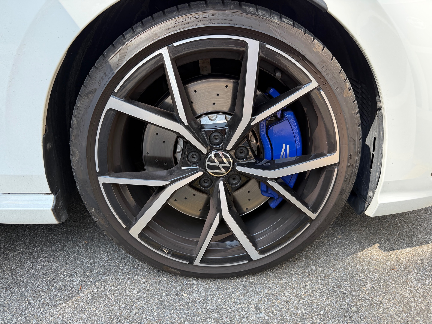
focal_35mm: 24
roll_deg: -0.9
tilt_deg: -19.3
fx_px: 300
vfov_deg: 56.8
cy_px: 162
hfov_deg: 71.6
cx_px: 216
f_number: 1.78
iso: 100
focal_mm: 6.76
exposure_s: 1/780
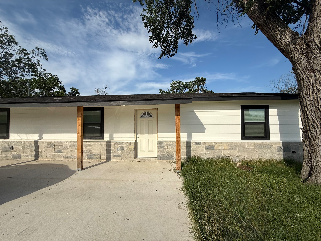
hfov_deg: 102.1
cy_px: 120
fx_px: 130
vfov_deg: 85.7
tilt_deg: +1.4
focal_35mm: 14
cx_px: 160
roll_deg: +0.1
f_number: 2.2
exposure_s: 1/4149
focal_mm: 2.22
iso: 50
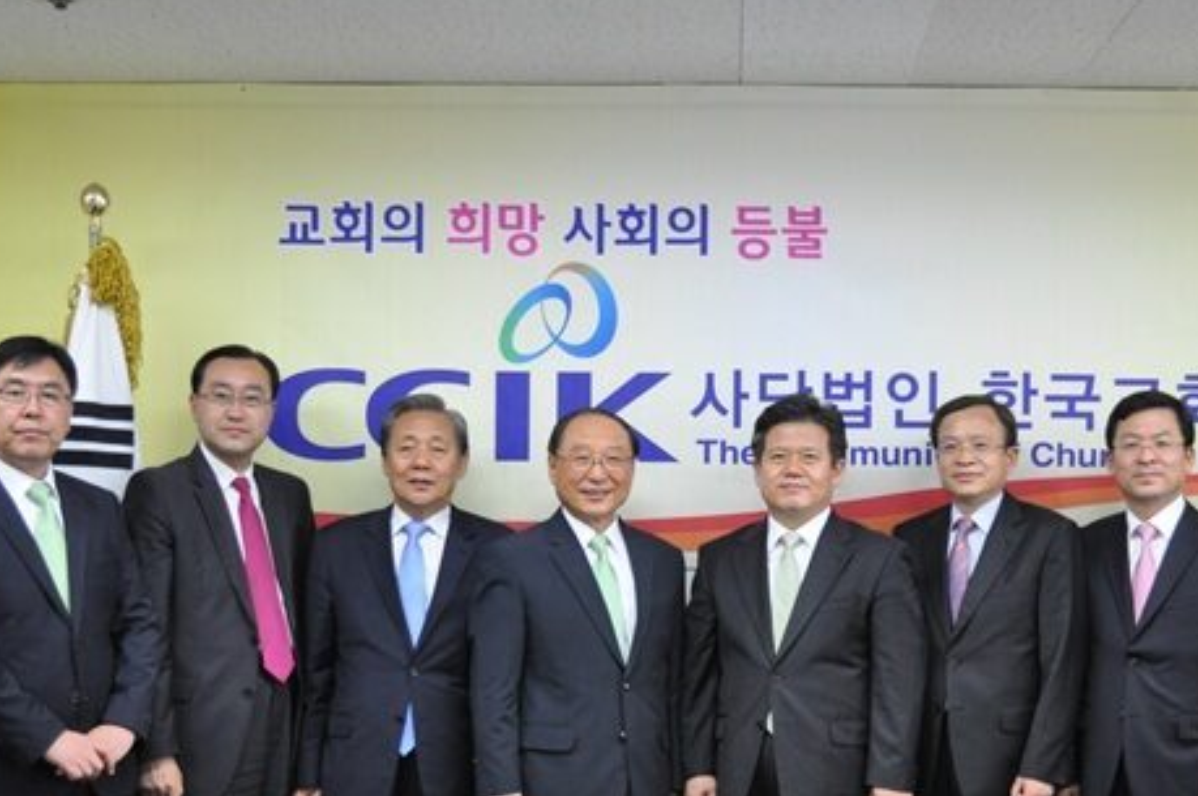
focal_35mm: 64
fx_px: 2127
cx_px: 752
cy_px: 573
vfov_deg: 21.1
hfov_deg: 31.3
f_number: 4.5
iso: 800
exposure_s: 1/50
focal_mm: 28
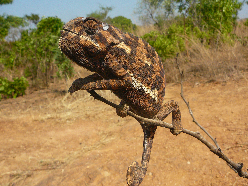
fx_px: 251
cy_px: 93
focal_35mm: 35
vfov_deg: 40.7
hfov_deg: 52.6
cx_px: 124
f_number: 5
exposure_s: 1/1300
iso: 200
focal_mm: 5.2
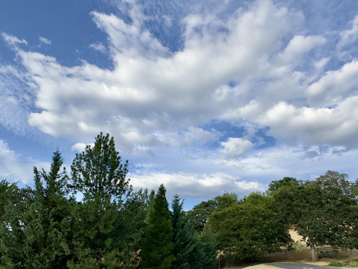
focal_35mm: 24
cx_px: 168
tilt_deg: +8.9
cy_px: 209
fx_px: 248
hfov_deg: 71.5
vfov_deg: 53.6
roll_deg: -3.2
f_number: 2.2
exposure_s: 1/1020
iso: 40
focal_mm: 2.22
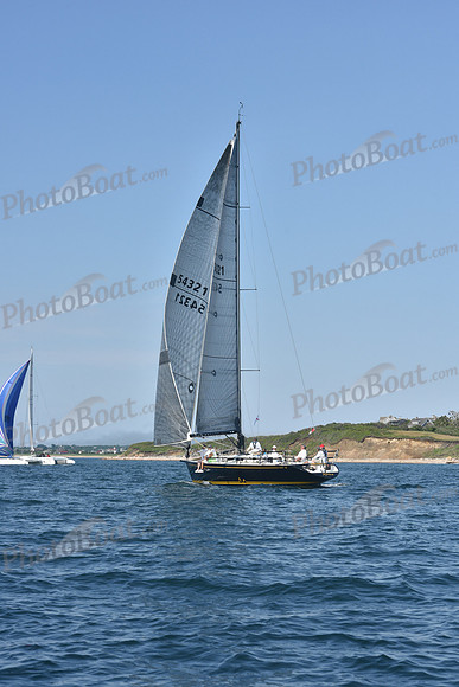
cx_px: 230
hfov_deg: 16.7
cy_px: 344
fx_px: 1567
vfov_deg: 24.8
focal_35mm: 82
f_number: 10
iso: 320
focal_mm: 82
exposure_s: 1/1000
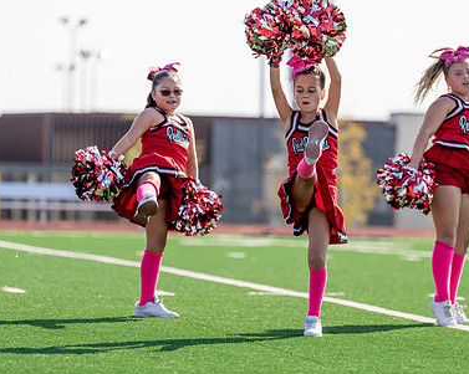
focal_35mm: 226
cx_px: 316
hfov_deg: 8.6
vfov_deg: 6.8
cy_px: 226
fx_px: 3135
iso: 100
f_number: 2.8
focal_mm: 146
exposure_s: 1/1250
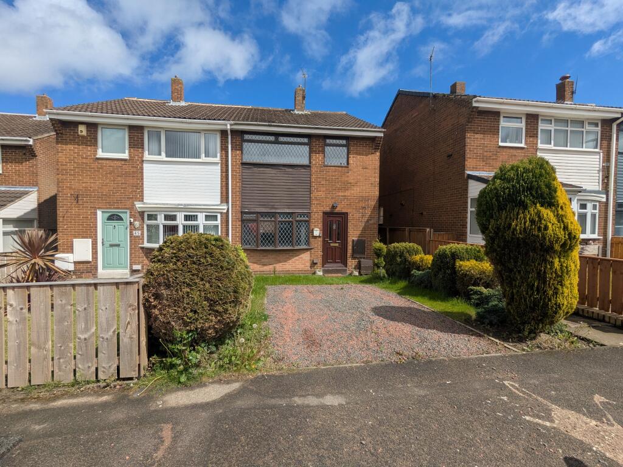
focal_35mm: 16
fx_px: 288
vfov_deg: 78.1
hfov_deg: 94.5
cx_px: 312
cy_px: 234
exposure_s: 1/3096
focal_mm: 2.35
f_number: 2.2
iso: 47
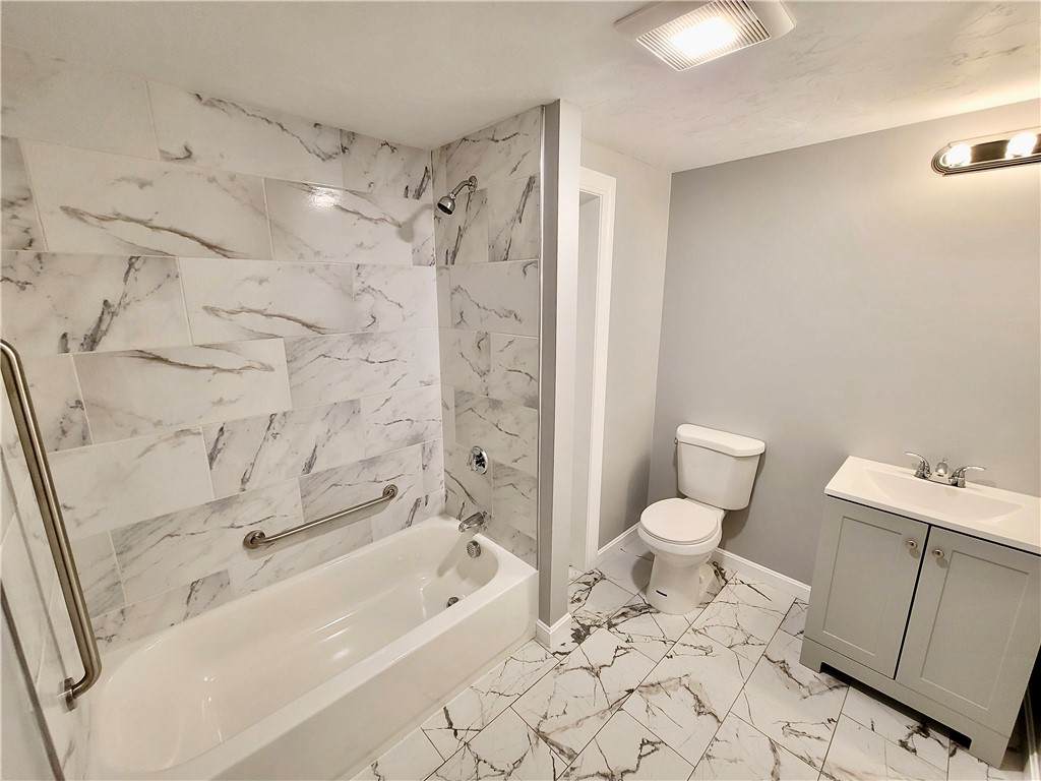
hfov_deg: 106.2
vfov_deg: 89.9
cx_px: 520
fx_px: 391
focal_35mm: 13
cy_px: 390
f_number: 2.2
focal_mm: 2.2
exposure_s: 1/60
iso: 250
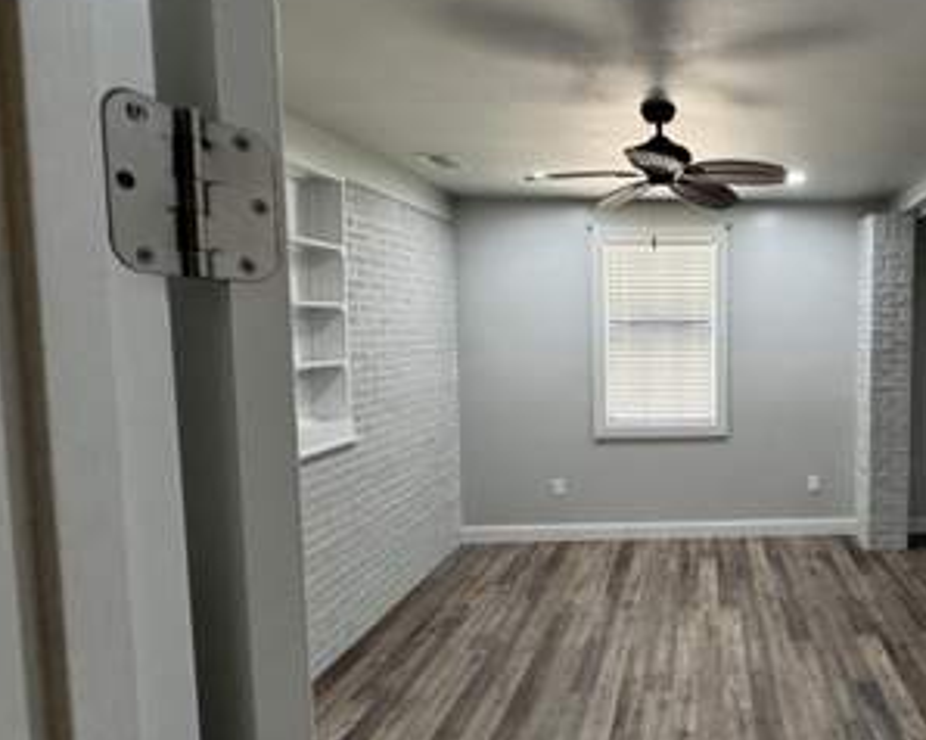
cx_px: 733
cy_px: 362
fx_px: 603
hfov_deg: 68.3
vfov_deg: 63.1
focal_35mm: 22
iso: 250
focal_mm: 2.22
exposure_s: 1/120
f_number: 2.2
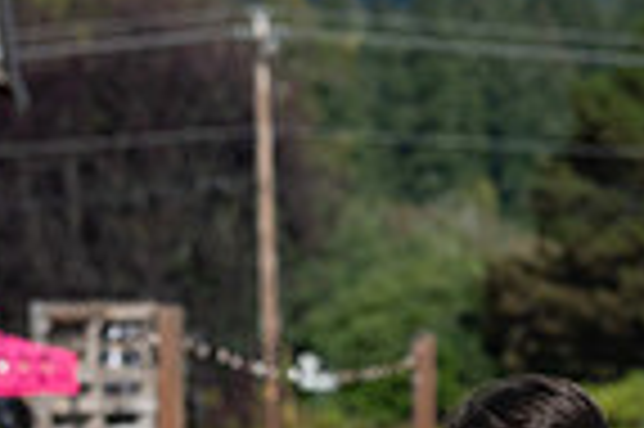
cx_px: 1094
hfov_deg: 5.8
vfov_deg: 3.9
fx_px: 6236
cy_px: 845
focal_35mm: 349
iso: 400
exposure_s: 1/5000
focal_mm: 86
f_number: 5
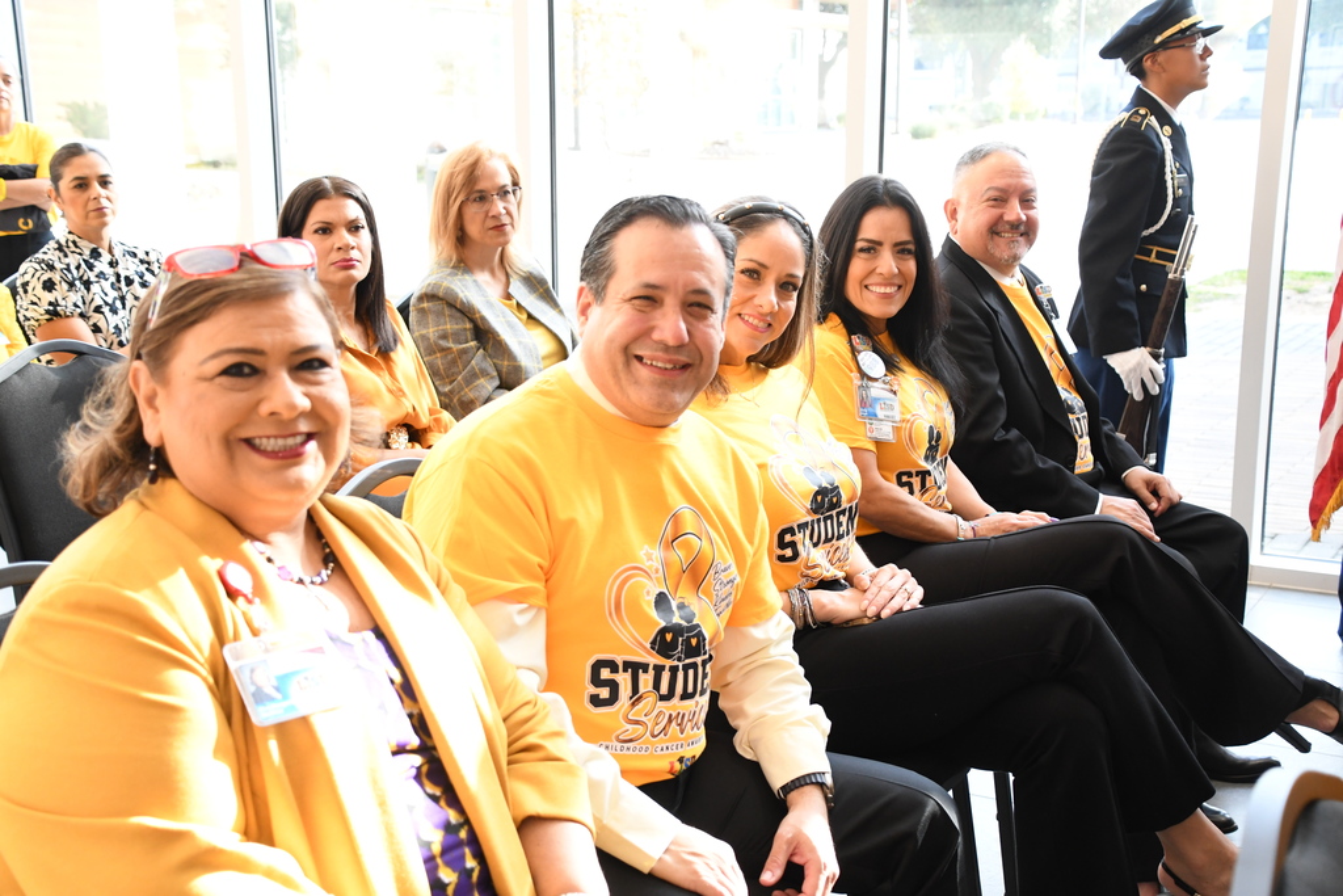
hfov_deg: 43.6
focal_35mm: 45
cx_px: 672
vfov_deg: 29.9
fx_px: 1679
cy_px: 448
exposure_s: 1/250
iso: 1600
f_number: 5.6
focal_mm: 30
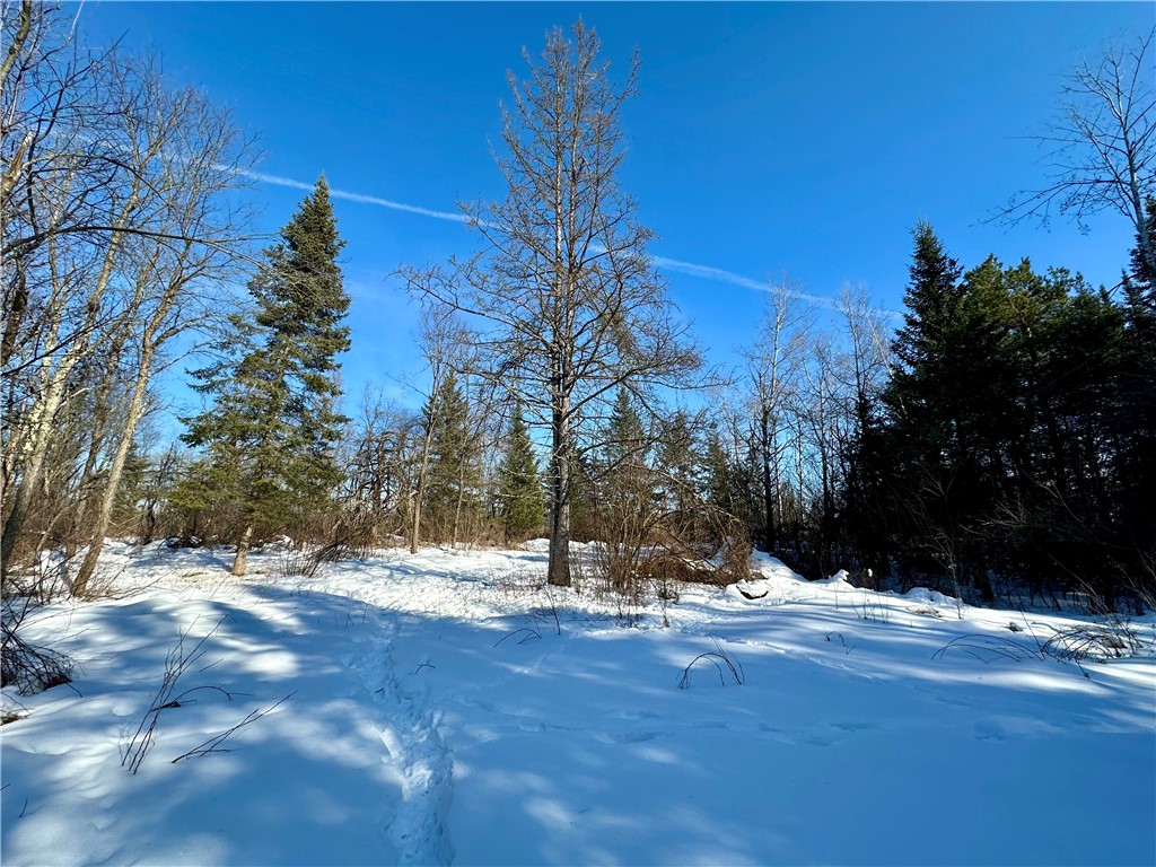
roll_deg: -0.8
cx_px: 578
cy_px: 434
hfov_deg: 102.1
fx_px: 468
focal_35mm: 14
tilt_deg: +11.9
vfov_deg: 85.7
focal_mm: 2.22
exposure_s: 1/1689
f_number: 2.2
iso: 50
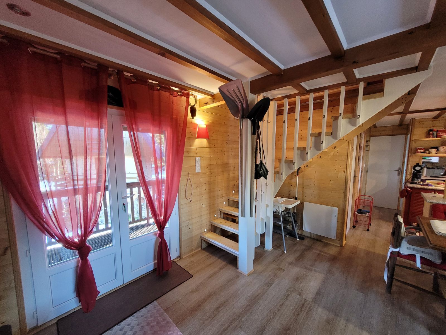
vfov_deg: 89.9
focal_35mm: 13
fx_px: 167
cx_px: 223
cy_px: 168
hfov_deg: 106.2
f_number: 2.2
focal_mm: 1.74
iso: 400
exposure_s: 1/50
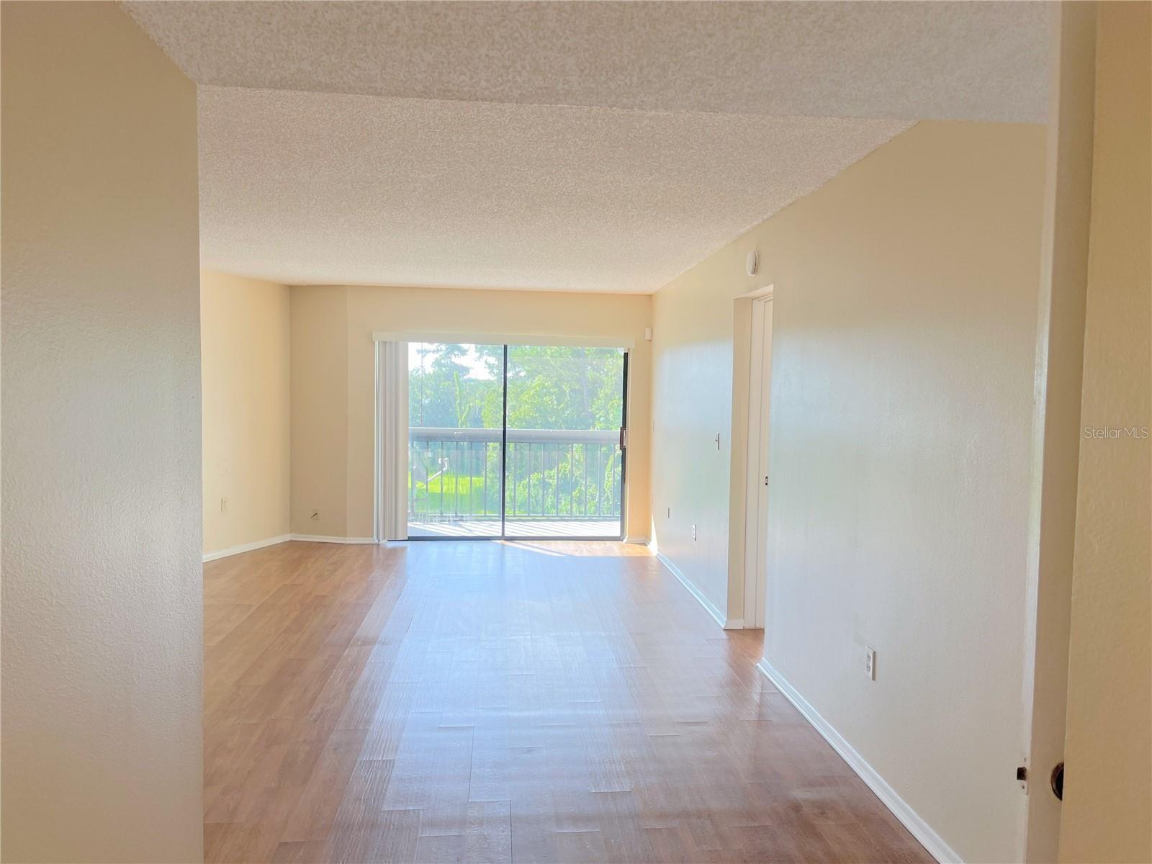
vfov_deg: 53.1
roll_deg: -0.8
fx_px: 865
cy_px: 432
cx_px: 576
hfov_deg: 67.3
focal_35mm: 26
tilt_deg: -2.2
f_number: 1.6
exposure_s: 1/159
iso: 40
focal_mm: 5.1
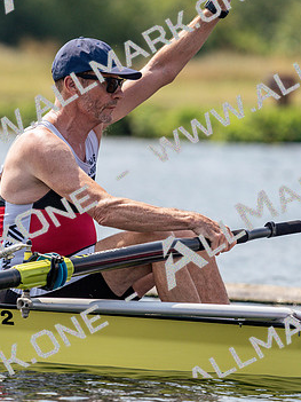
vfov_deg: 3.4
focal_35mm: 580
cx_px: 64
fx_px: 6729
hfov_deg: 2.6
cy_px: 182
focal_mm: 365
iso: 250
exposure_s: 1/1600
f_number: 6.3
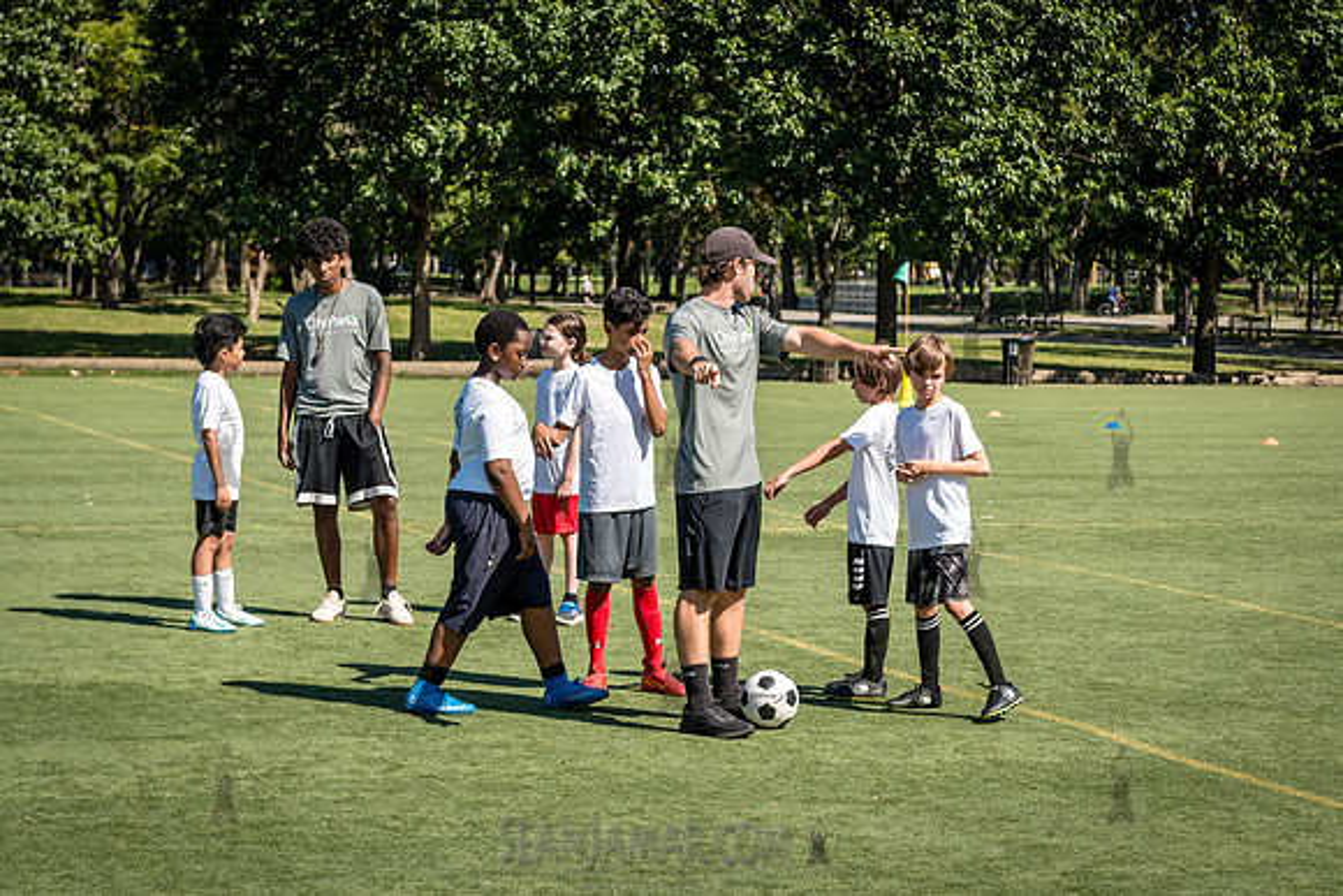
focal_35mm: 88
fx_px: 3267
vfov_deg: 15.6
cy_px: 379
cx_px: 730
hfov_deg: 23.2
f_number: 4
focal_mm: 62
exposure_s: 1/1250
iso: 200
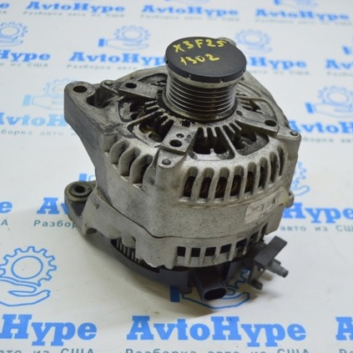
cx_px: 169
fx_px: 623
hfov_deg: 31.6
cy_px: 176
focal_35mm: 54
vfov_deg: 31.6
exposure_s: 1/50
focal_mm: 28
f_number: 4.2
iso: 400
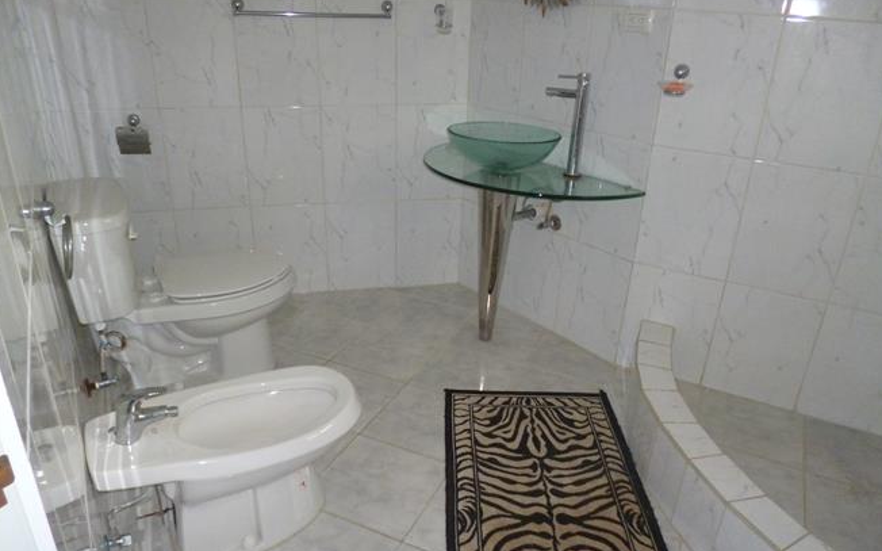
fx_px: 625
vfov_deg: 47.5
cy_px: 288
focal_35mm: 26
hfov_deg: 70.4
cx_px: 441
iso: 400
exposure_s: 1/60
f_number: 2.5
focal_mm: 4.3
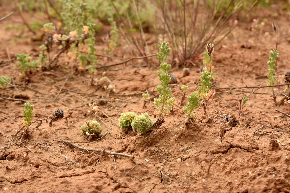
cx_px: 145
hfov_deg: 36.9
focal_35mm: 54
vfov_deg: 25.1
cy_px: 96
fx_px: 435
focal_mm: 36
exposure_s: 1/500
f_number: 11
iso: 250
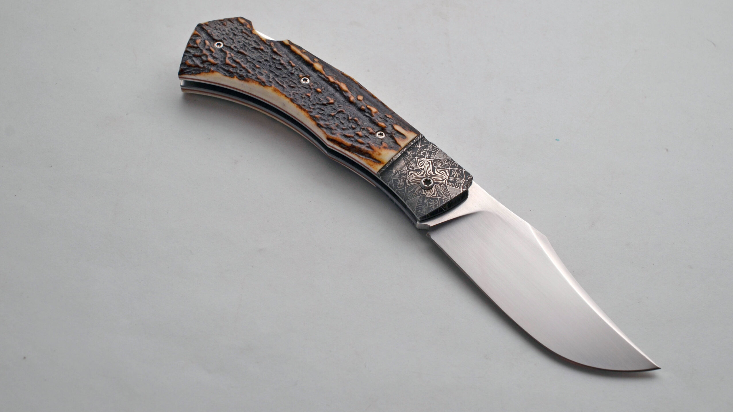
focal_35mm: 63
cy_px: 197
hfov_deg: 33.3
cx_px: 368
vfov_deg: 19.1
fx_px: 1225
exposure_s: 1/250
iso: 200
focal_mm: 40
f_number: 8
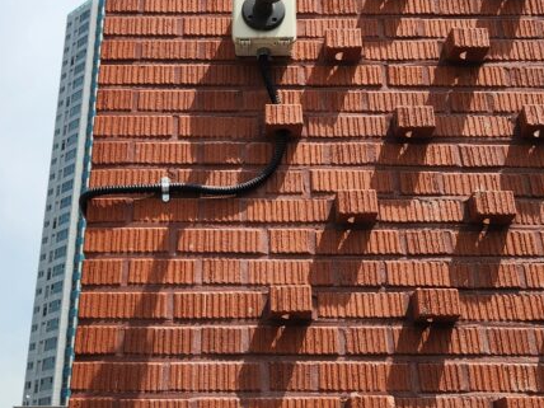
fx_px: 864
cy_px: 36
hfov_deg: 34.9
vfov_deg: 25.7
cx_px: 235
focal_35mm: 55
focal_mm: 5.4
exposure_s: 1/2283
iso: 20
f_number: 1.8
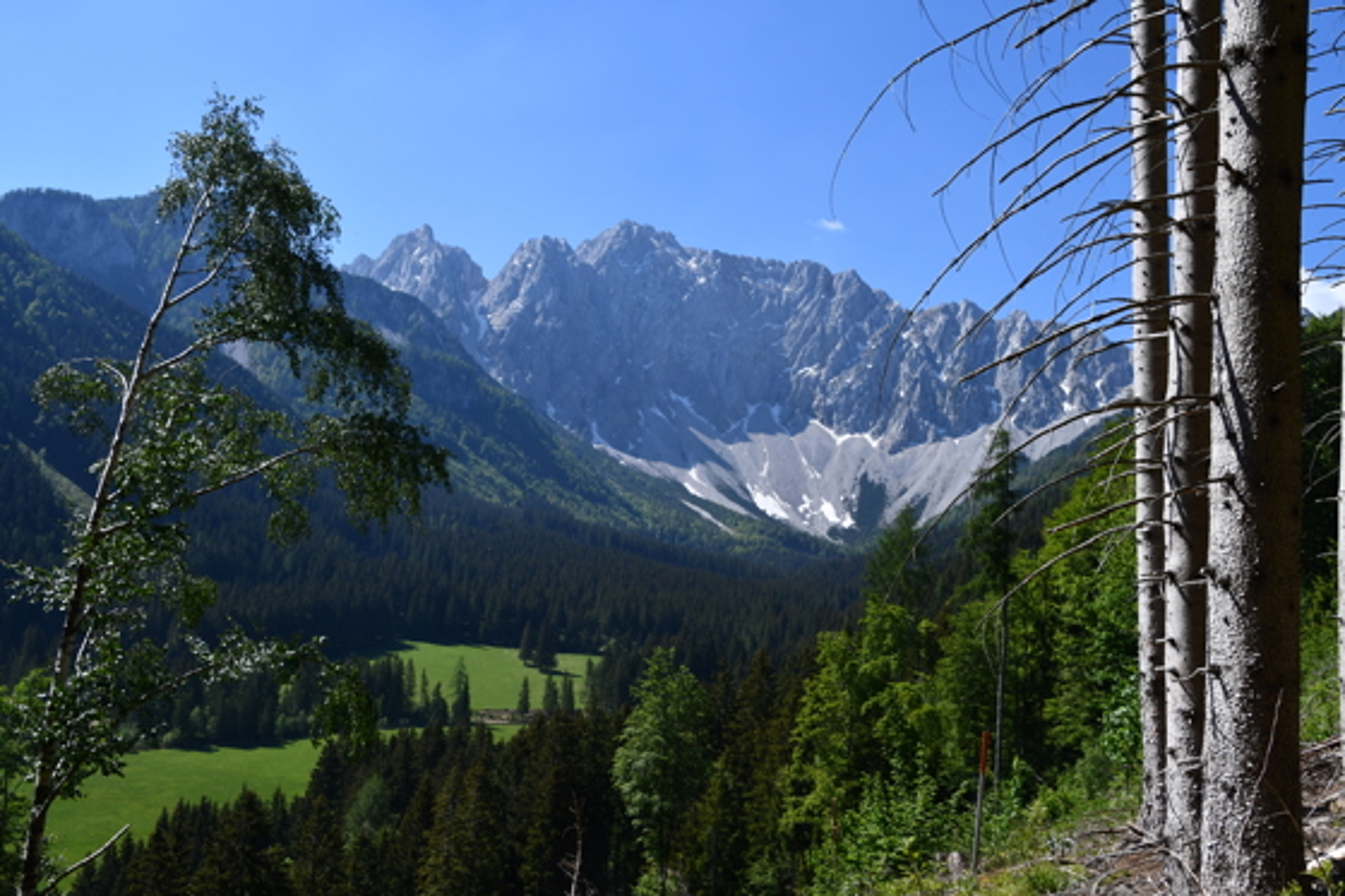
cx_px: 672
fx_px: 1232
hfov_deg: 57.2
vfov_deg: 39.9
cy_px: 448
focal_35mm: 33
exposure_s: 1/250
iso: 100
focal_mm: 22
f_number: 8
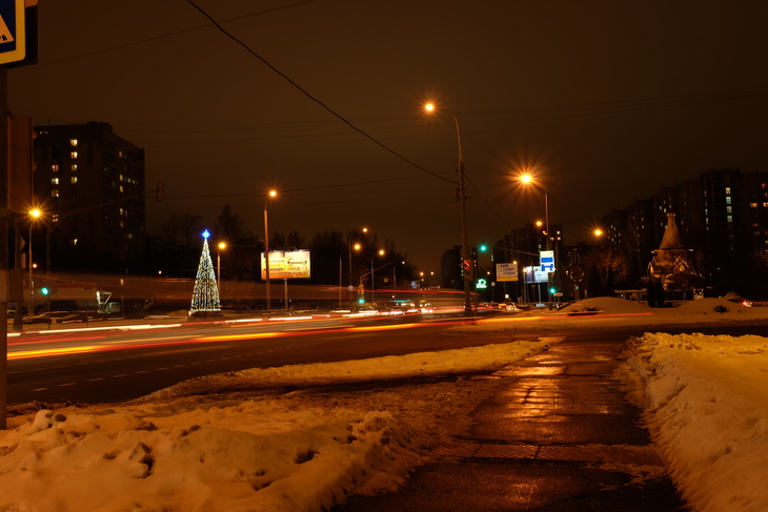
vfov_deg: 36.9
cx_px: 384
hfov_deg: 53.1
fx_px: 768
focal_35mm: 36
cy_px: 256
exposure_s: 3
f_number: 10
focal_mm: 24.3
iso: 200
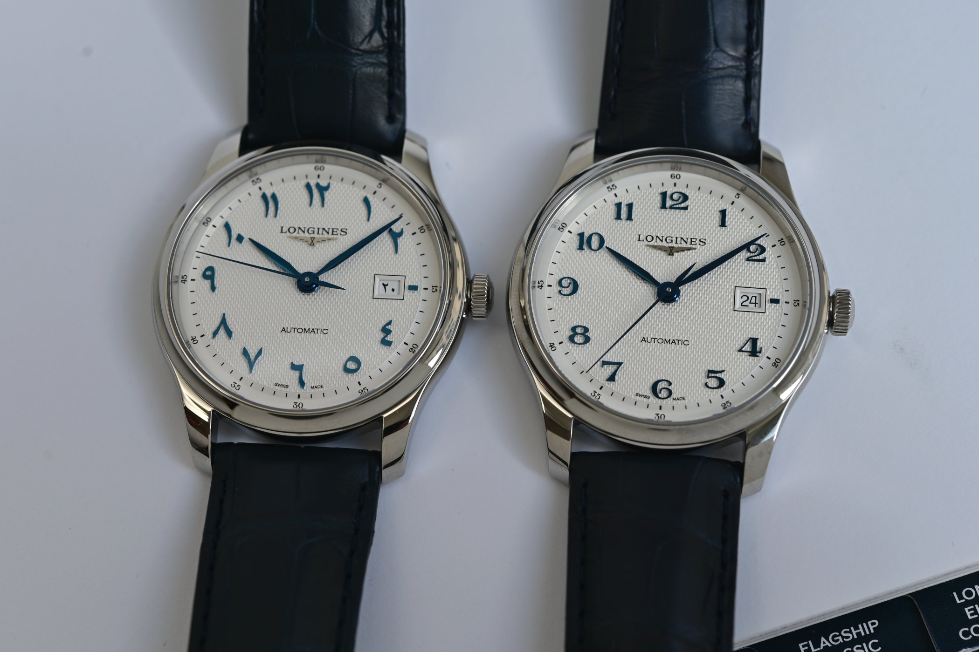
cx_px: 490
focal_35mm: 60
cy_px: 326
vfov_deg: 22.6
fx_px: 1632
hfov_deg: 33.4
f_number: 8
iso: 100
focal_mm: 60
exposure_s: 1/160
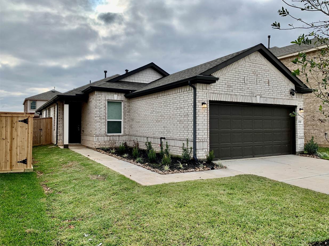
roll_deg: -0.6
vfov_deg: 51.3
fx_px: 257
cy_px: 120
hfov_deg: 65.3
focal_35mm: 27
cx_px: 171
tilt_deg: +2.5
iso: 25
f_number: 1.8
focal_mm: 4.25
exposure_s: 1/1779
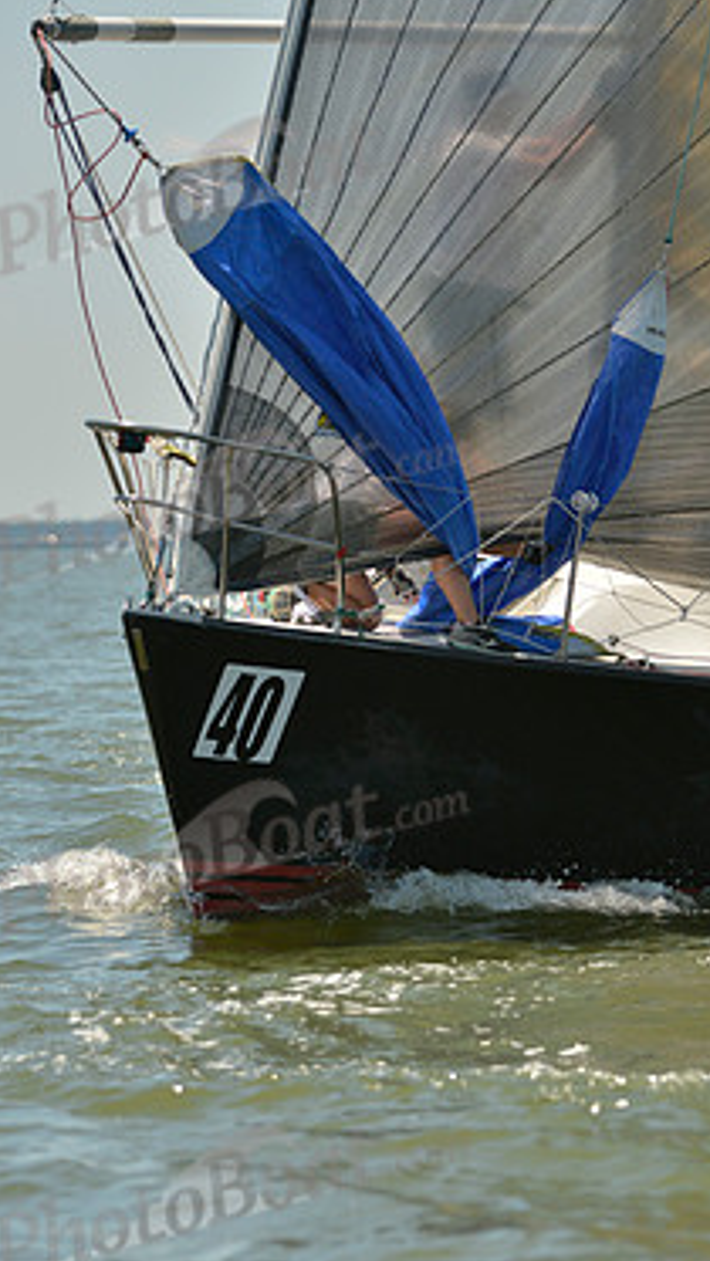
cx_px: 646
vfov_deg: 6.6
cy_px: 627
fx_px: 10904
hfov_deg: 3.7
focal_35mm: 326
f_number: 5
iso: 200
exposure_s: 1/1250
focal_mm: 200
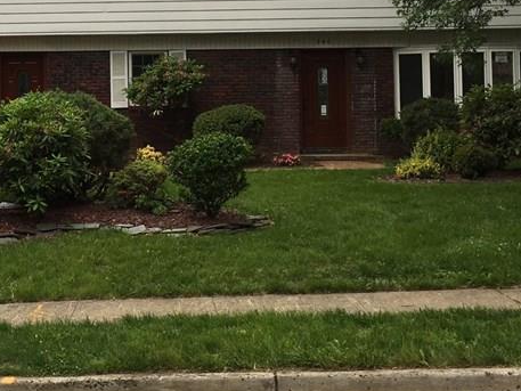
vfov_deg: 22.3
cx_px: 91
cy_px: 74
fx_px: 979
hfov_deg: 29.0
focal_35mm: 65
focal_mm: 4.15
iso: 25
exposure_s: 1/327
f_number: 2.2
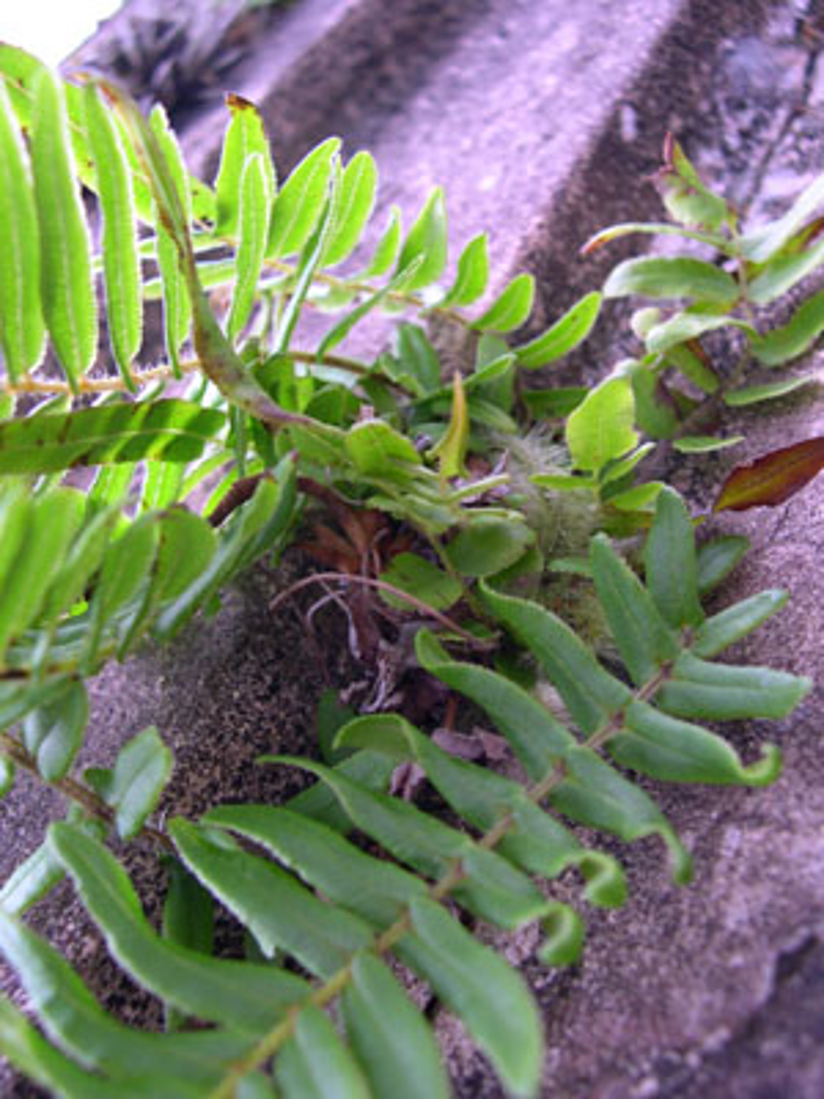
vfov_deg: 49.0
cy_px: 550
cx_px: 412
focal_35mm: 38
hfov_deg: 37.7
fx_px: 1206
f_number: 2.8
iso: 100
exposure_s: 1/37.7
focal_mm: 8
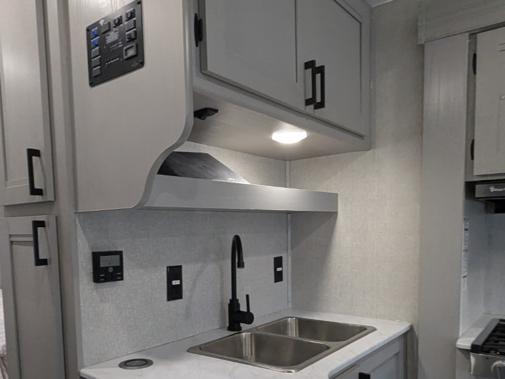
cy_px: 267
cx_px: 223
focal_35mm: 29
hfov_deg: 61.4
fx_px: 423
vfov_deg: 47.1
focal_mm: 2.35
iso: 324
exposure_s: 1/141
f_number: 2.2
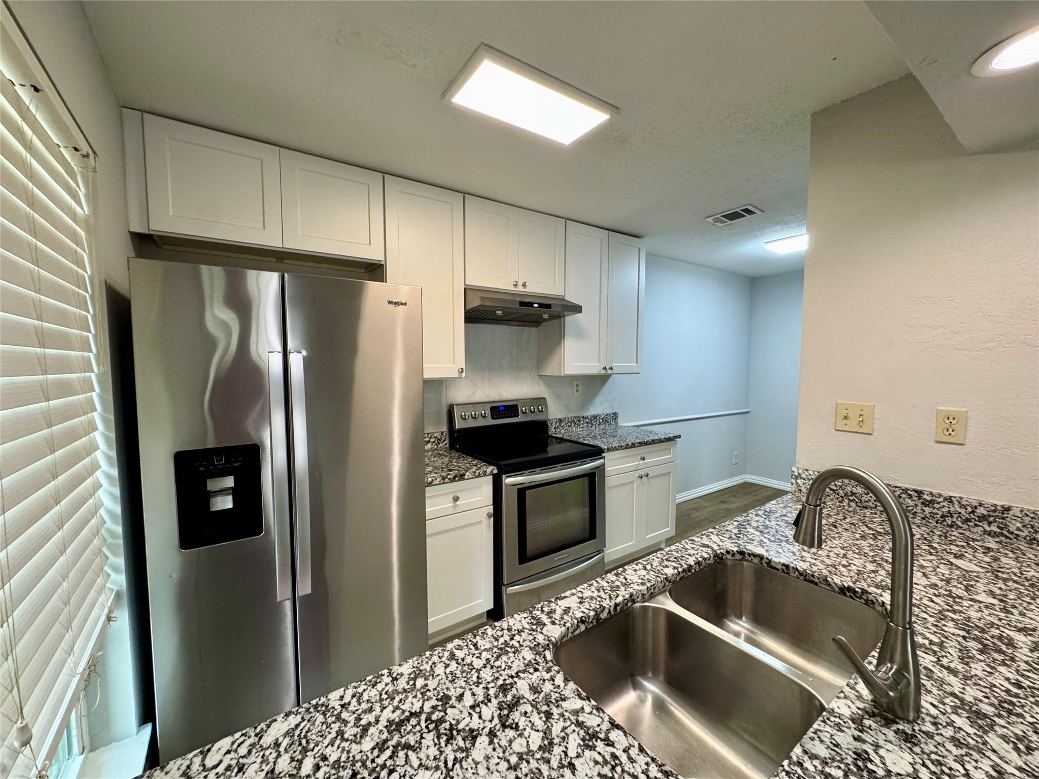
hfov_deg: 102.1
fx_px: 420
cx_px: 520
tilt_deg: -5.7
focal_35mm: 14
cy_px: 390
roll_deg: -0.2
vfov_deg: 85.7
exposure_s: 1/120
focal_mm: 2.22
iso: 250
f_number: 2.2
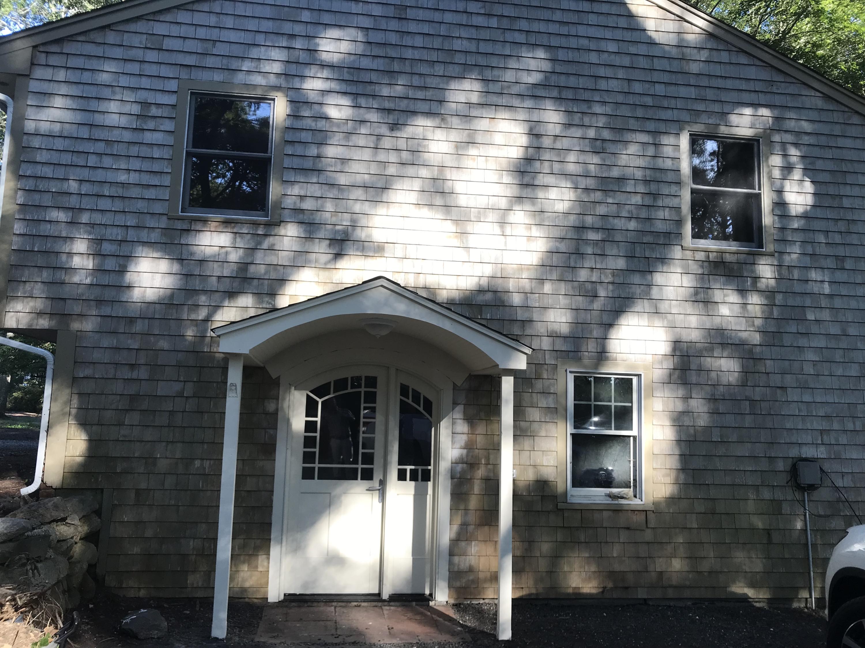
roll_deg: -2.2
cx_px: 432
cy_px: 324
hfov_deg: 63.4
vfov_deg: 49.7
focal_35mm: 28
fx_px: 700
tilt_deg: +9.1
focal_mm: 3.99
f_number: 1.8
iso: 20
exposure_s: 1/169
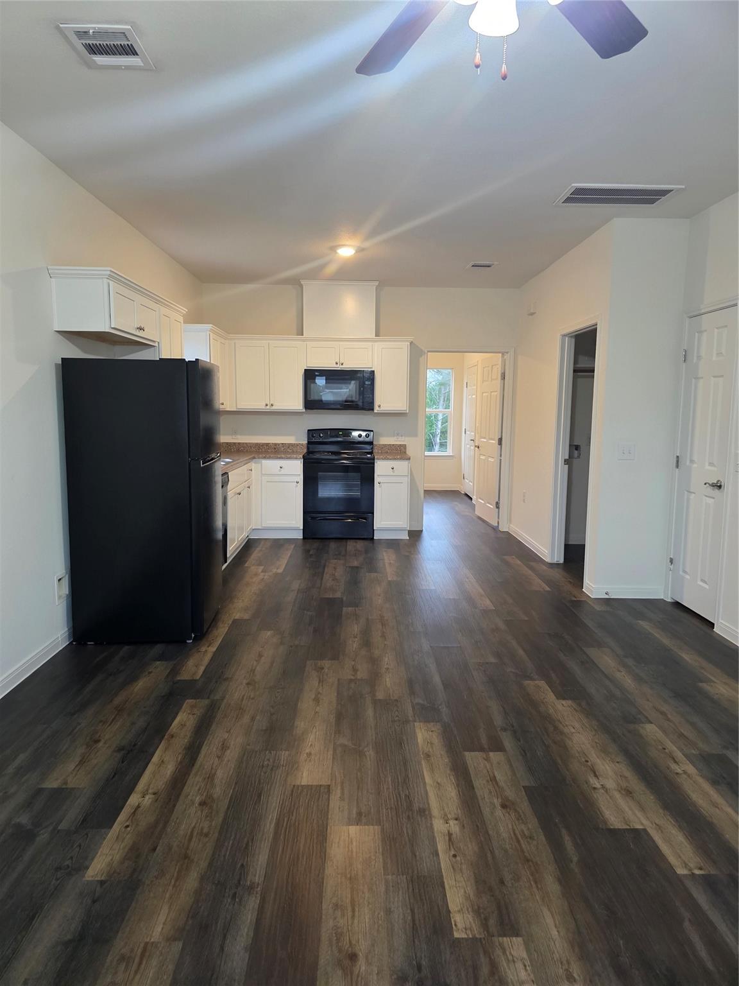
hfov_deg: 58.9
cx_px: 370
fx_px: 655
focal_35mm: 23
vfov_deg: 73.9
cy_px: 493
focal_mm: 6.3
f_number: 1.7
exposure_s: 1/120
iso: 640
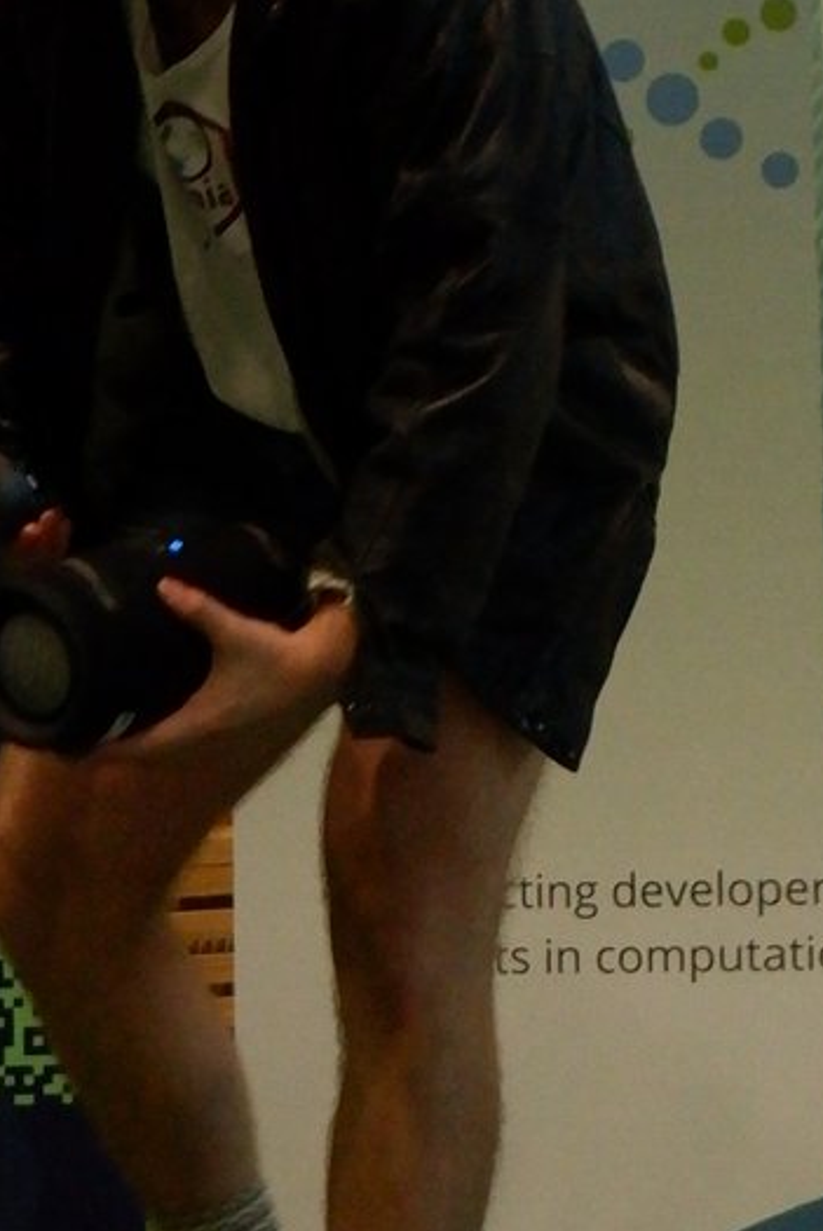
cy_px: -249
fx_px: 6913
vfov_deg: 10.0
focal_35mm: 202
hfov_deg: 6.8
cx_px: 436
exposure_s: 1/180
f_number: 5
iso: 4000
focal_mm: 35.3
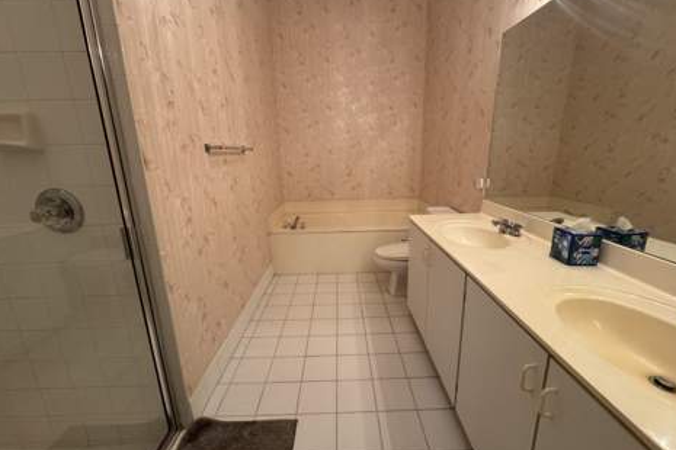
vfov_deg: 77.3
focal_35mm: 15
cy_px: 218
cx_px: 343
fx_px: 282
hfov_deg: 100.4
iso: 250
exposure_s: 1/120
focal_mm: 2.22
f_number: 2.2
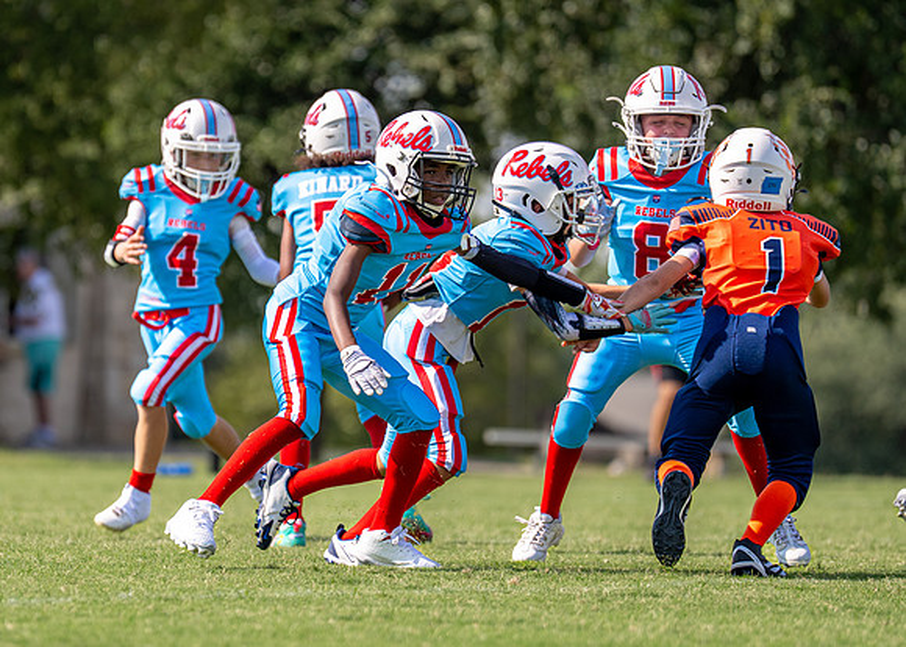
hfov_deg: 4.9
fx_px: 10479
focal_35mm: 407
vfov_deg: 3.5
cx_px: 326
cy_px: 292
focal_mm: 200
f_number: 2.8
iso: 125
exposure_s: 1/2000
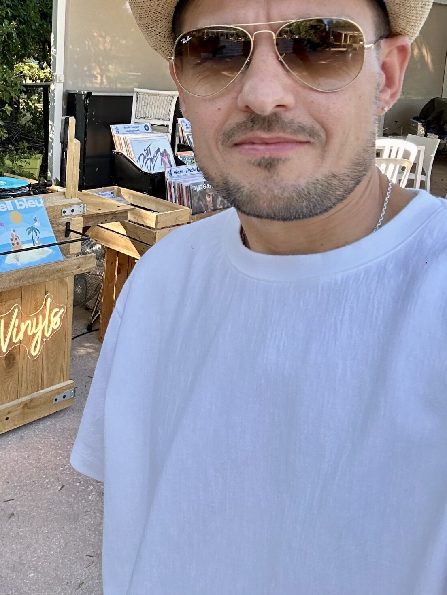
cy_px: 144
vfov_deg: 45.1
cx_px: 75
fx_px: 689
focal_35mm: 40
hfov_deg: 34.6
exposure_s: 1/146
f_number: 1.9
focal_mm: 2.69
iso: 20
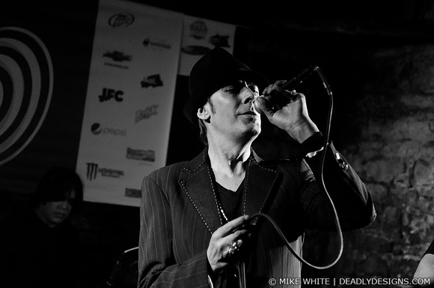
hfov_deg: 26.0
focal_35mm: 78
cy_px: 144
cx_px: 217
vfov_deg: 17.4
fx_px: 938
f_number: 2.8
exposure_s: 1/40
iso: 1250
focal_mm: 52
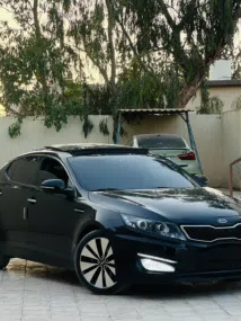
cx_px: 120
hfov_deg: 13.7
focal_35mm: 108
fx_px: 1002
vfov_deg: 18.2
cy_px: 205
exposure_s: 1/121
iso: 100
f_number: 2.8
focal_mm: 9
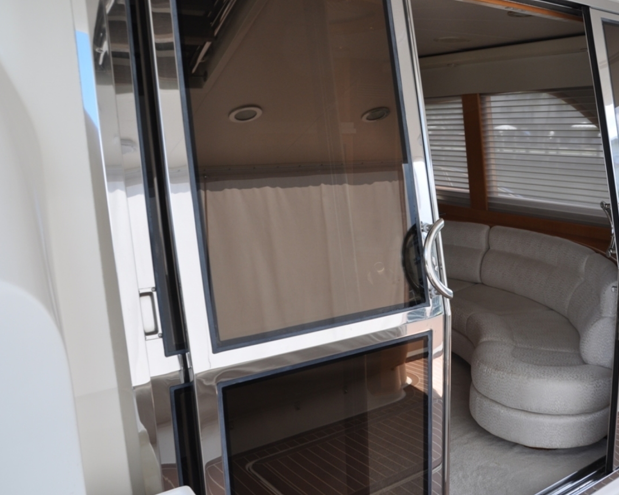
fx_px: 568
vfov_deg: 47.1
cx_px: 377
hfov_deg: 56.7
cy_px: 244
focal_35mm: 31
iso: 200
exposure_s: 1/200
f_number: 7.1
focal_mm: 18
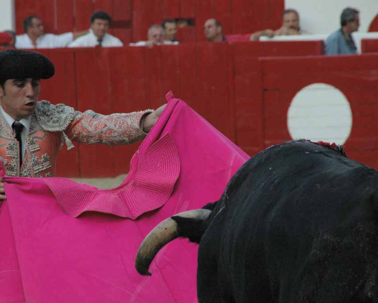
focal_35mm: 340
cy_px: 152
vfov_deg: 4.6
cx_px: 174
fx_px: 3805
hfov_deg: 5.7
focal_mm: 200
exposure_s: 1/400
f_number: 9
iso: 1250
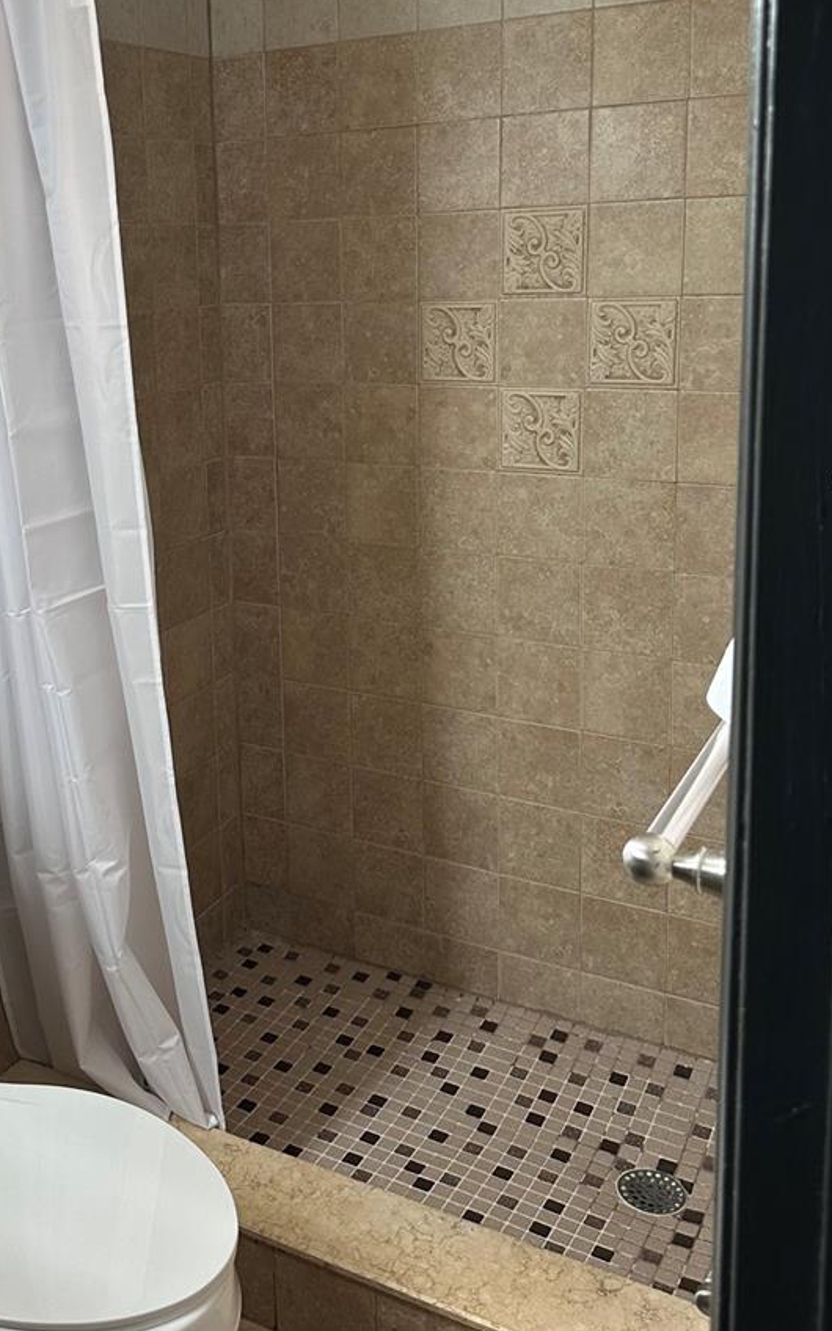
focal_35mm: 36
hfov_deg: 34.8
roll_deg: +0.7
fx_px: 1306
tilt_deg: -9.4
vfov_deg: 53.3
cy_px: 480
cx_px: 237
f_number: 1.78
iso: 160
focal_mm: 6.86
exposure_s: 1/60
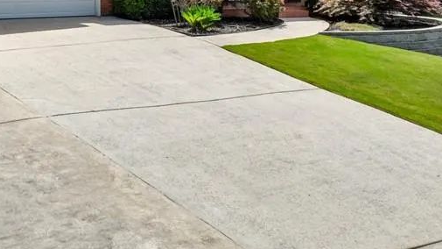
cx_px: 121
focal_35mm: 53
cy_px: -16
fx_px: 621
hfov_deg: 38.3
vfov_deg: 21.6
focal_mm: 12.29
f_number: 8
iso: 100
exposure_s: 1/120
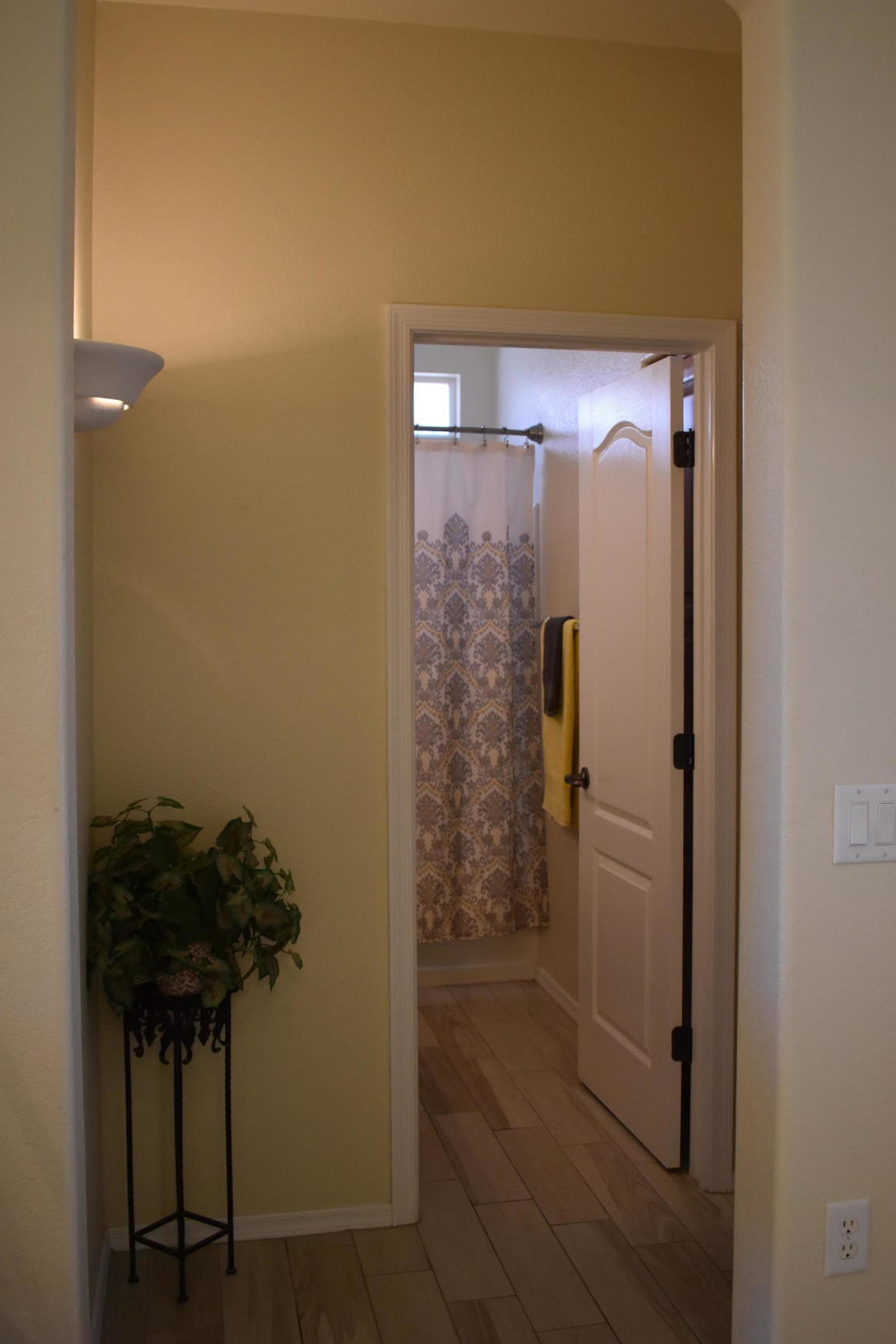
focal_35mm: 35
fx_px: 1306
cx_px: 489
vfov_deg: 54.4
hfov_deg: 37.8
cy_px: 651
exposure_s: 1/125
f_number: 3.8
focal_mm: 20
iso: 800
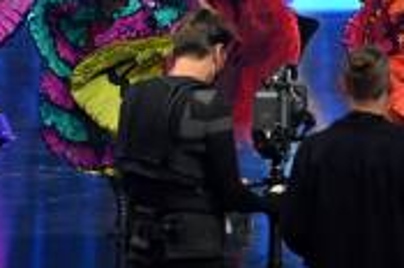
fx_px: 6934
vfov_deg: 2.2
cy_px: 81
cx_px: 486
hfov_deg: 3.3
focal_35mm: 619
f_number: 4
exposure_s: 1/200
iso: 3200
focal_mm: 240
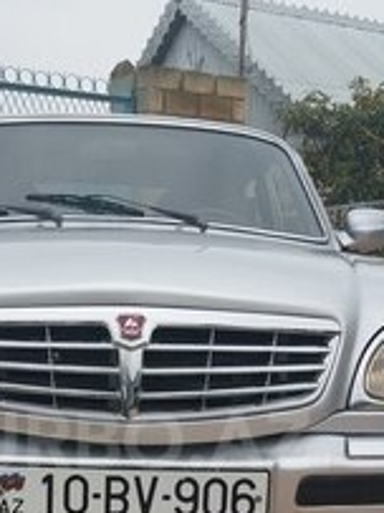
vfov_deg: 28.5
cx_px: 116
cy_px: 440
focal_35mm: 66
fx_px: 977
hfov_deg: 22.1
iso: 40
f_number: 1.9
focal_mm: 3.7
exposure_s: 1/313
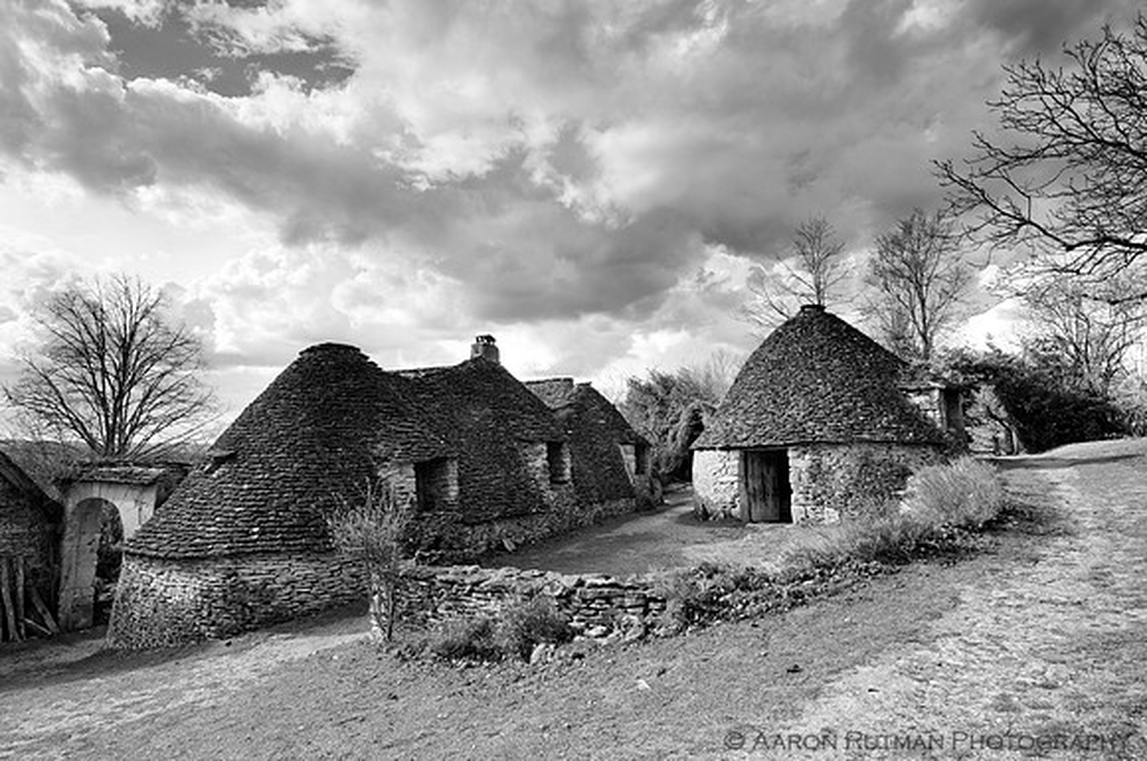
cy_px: 380
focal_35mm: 18
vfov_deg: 67.2
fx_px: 573
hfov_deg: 90.1
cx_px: 574
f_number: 13
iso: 200
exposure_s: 1/60
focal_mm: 12
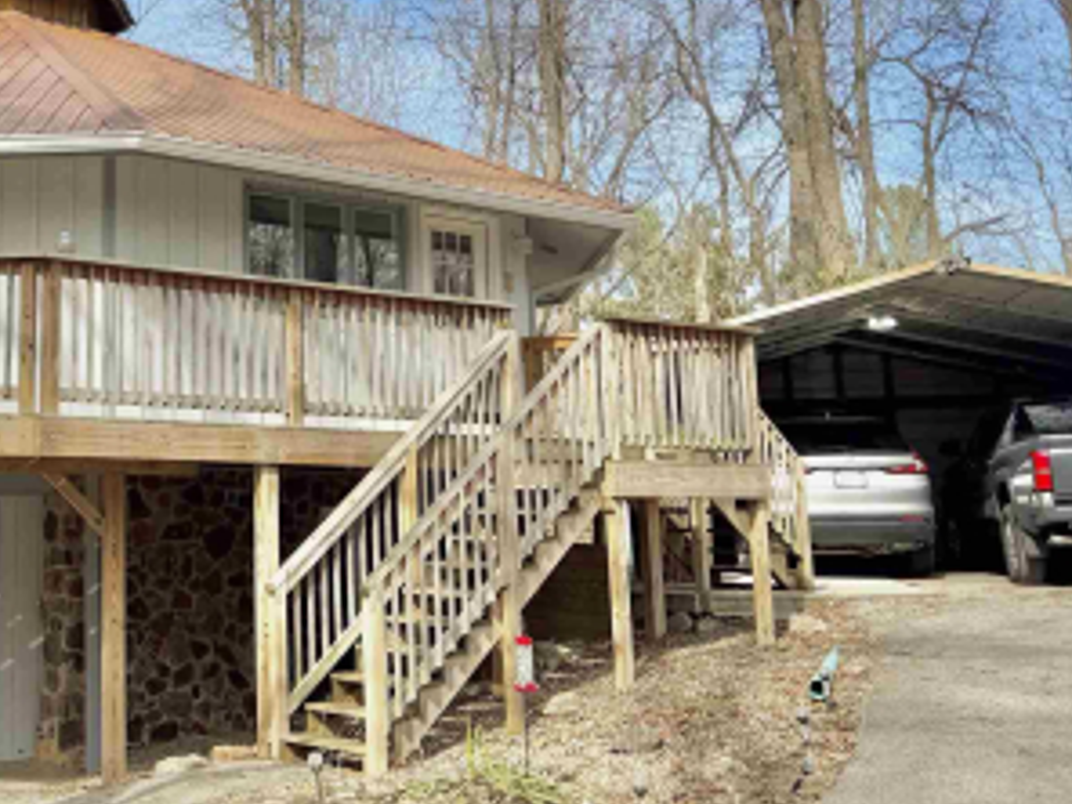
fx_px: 1672
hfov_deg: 33.5
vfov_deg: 26.6
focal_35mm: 54
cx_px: 92
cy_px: 167
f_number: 1.78
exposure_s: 1/2703
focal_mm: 6.76
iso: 80
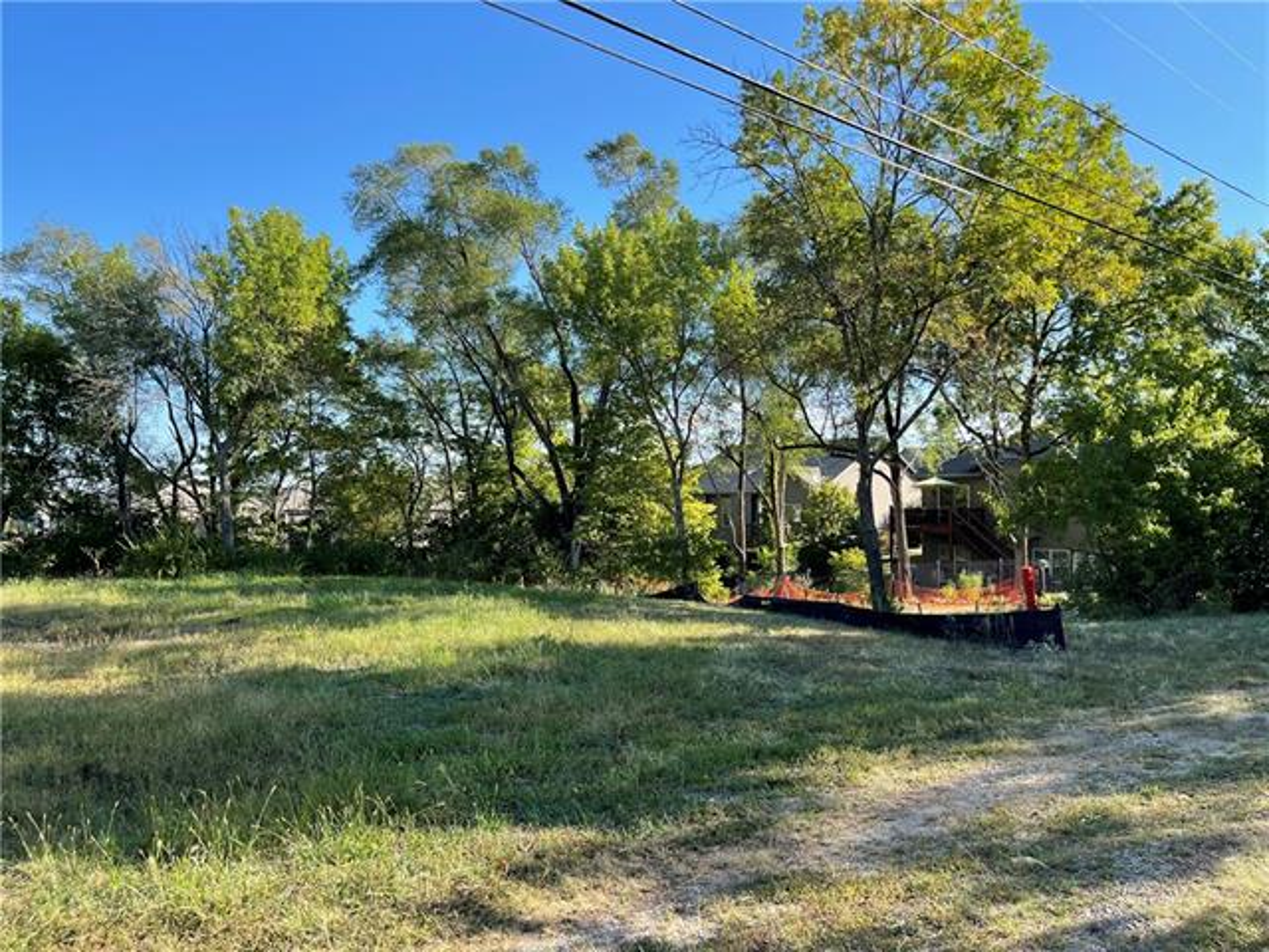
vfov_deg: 53.1
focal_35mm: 26
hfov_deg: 67.3
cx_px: 634
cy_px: 476
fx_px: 953
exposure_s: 1/1130
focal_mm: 5.1
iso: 32
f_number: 1.6
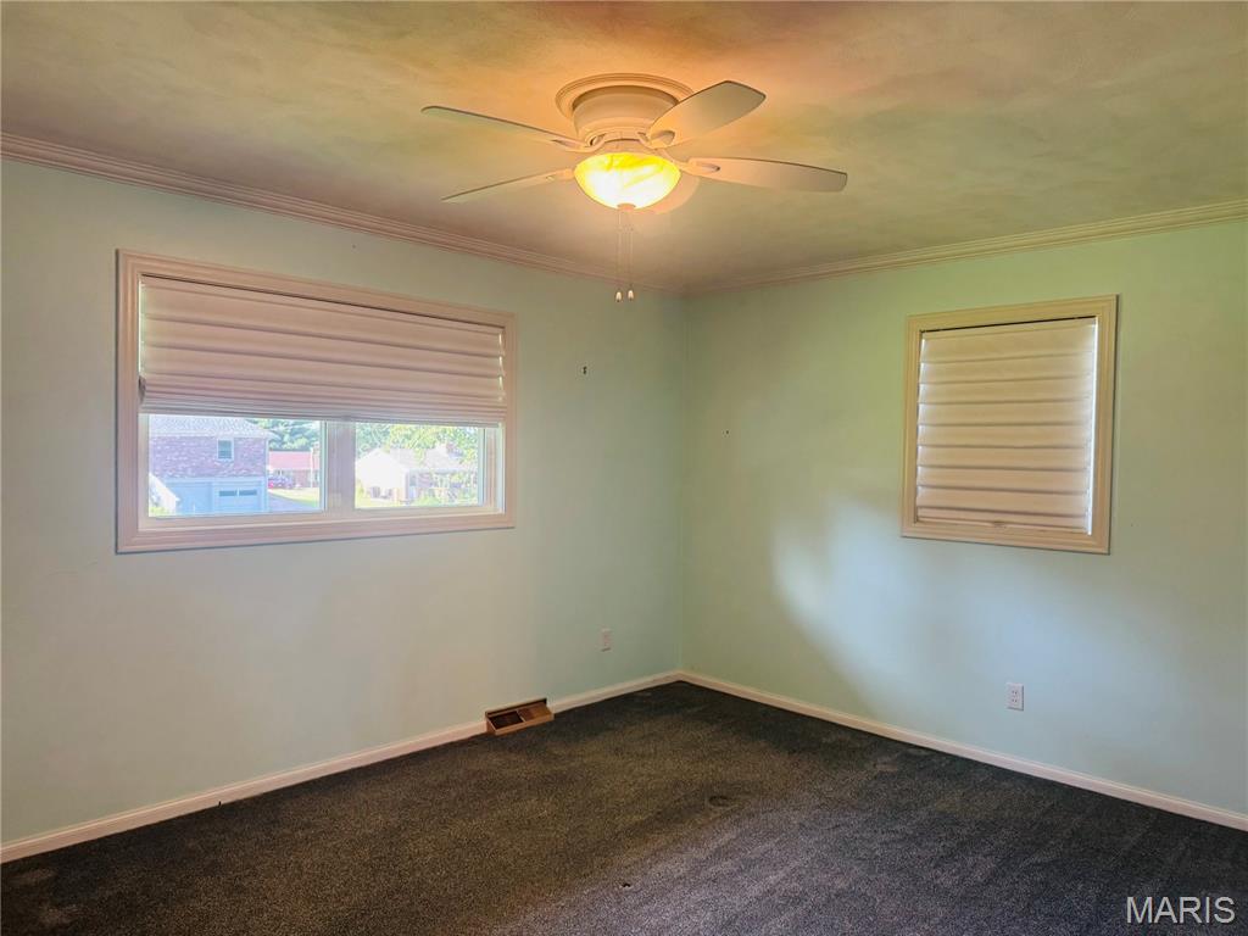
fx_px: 865
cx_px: 624
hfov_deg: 71.6
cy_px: 468
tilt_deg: -0.9
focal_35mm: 24
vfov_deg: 56.8
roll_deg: -0.8
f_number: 1.78
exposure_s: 1/60
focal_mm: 6.76
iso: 200
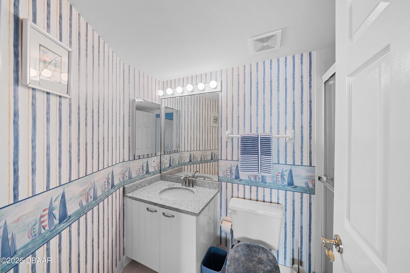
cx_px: 205
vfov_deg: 90.0
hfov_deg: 112.6
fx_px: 137
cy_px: 136
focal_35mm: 12
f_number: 9
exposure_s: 1
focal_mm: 12
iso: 100
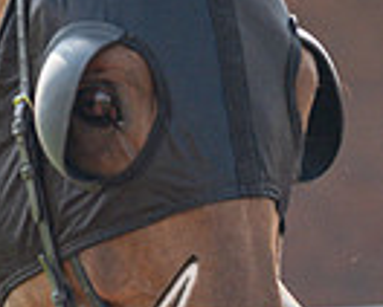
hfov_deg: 1.8
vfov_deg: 1.4
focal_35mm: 1096
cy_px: 189
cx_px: 447
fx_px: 12442
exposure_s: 1/1400
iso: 800
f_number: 4
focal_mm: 135
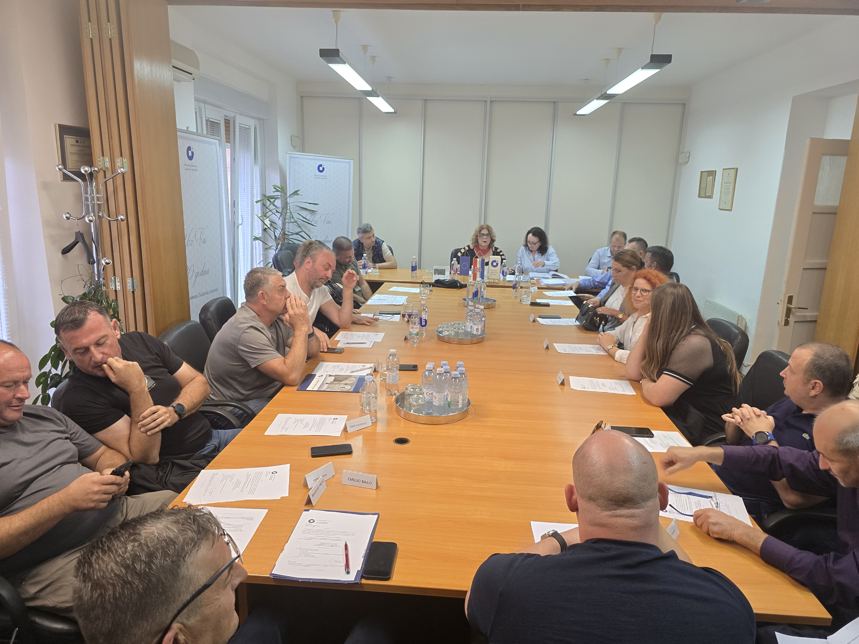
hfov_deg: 73.9
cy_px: 322
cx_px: 430
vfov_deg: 58.9
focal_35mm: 23
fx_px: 571
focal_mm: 6.3
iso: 320
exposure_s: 1/100
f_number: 1.7
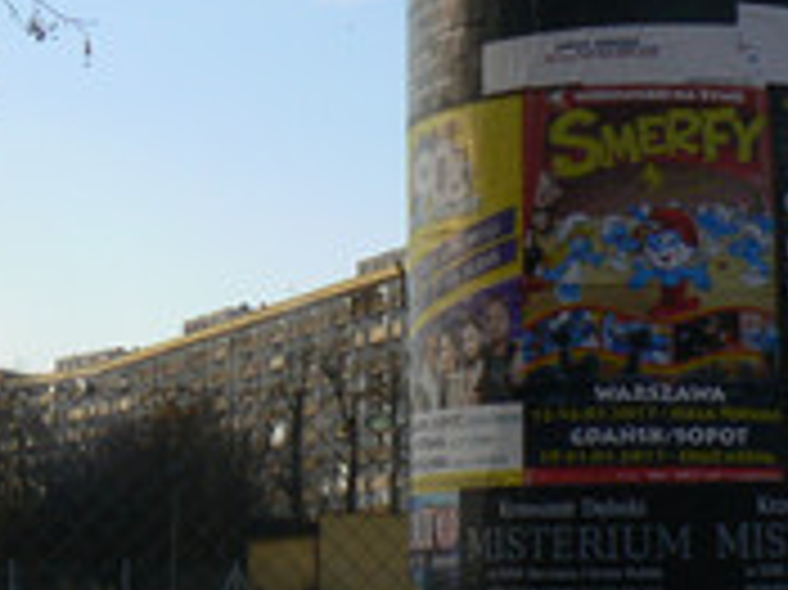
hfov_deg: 19.0
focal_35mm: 103
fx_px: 2343
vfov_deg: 14.3
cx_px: 230
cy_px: 286
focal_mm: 6
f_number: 5.6
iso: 80
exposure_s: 1/320
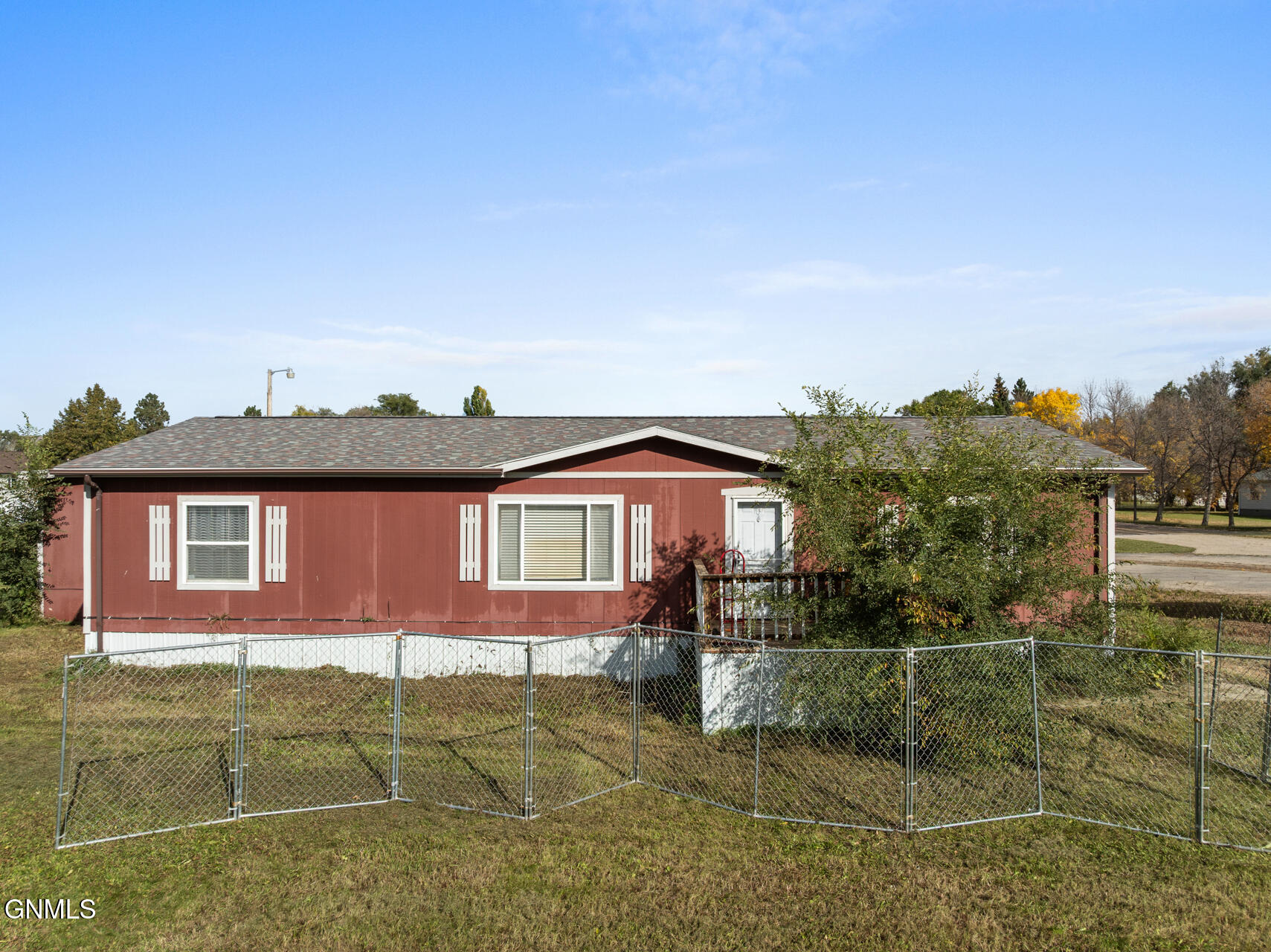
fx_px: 881
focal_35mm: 24
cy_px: 476
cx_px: 636
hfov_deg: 71.6
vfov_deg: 56.8
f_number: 5.6
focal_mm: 12.29
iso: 100
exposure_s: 1/640
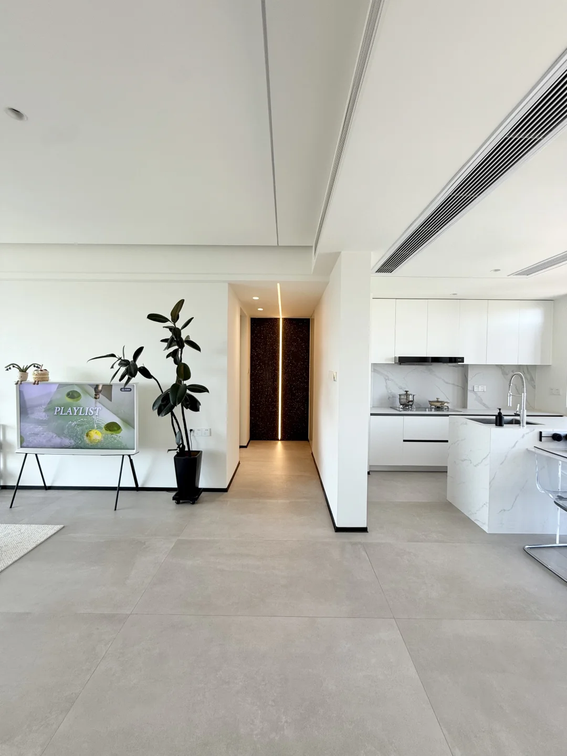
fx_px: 306
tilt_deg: -0.5
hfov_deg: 85.7
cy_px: 378
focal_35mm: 14
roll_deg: -1.3
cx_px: 284
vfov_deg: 102.1
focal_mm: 2.22
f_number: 2.2
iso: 50
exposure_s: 1/99
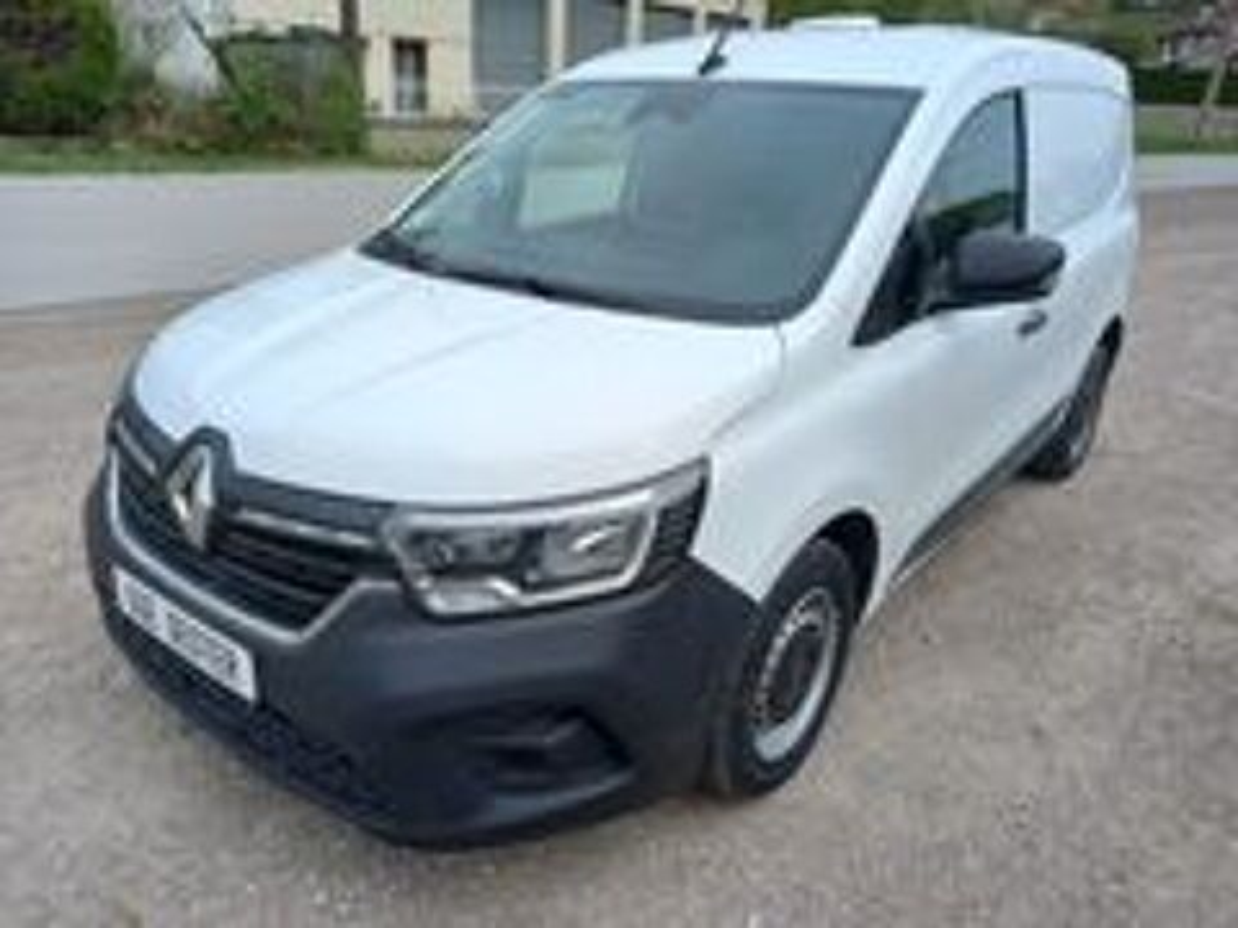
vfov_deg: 54.9
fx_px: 894
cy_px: 464
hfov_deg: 69.4
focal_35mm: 25
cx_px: 619
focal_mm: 4.6
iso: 25
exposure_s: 1/602
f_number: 2
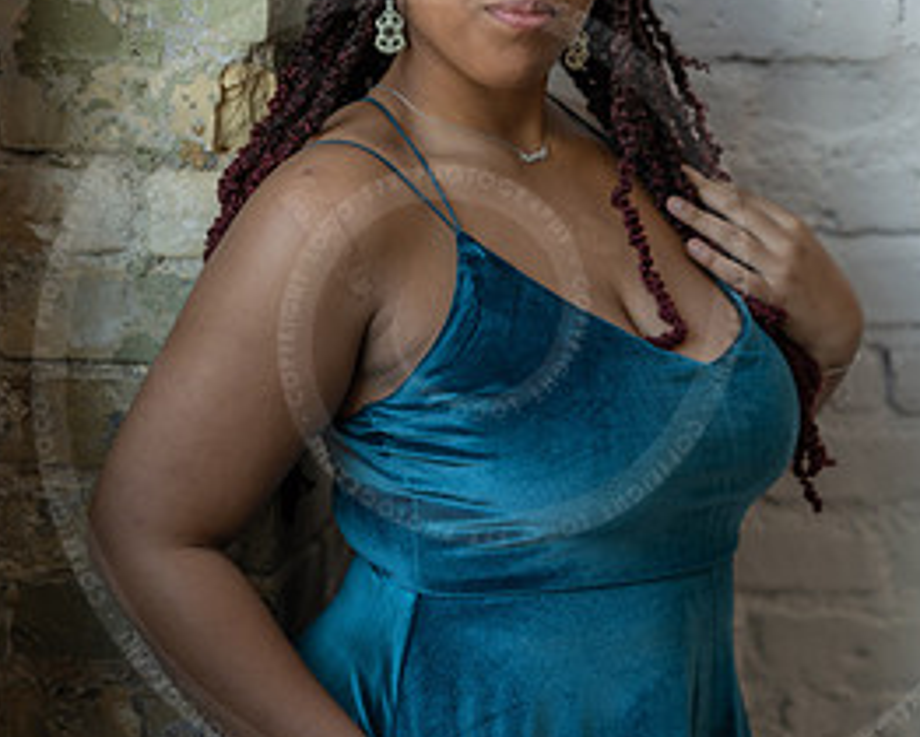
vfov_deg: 11.3
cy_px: 397
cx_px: 506
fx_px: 3733
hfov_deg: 14.0
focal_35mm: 137
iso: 320
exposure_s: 1/200
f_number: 1.8
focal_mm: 85
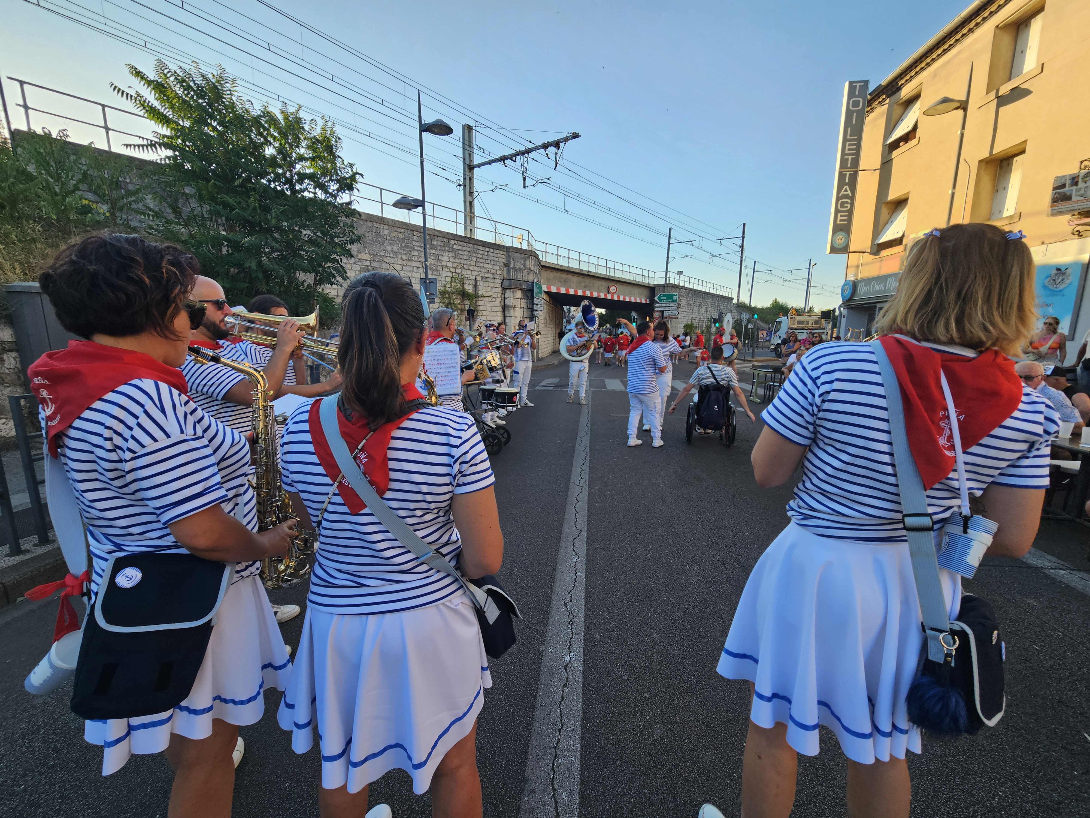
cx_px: 545
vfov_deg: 89.9
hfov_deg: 106.2
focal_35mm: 13
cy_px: 409
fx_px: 409
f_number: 2.2
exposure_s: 1/377
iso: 50
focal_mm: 2.2
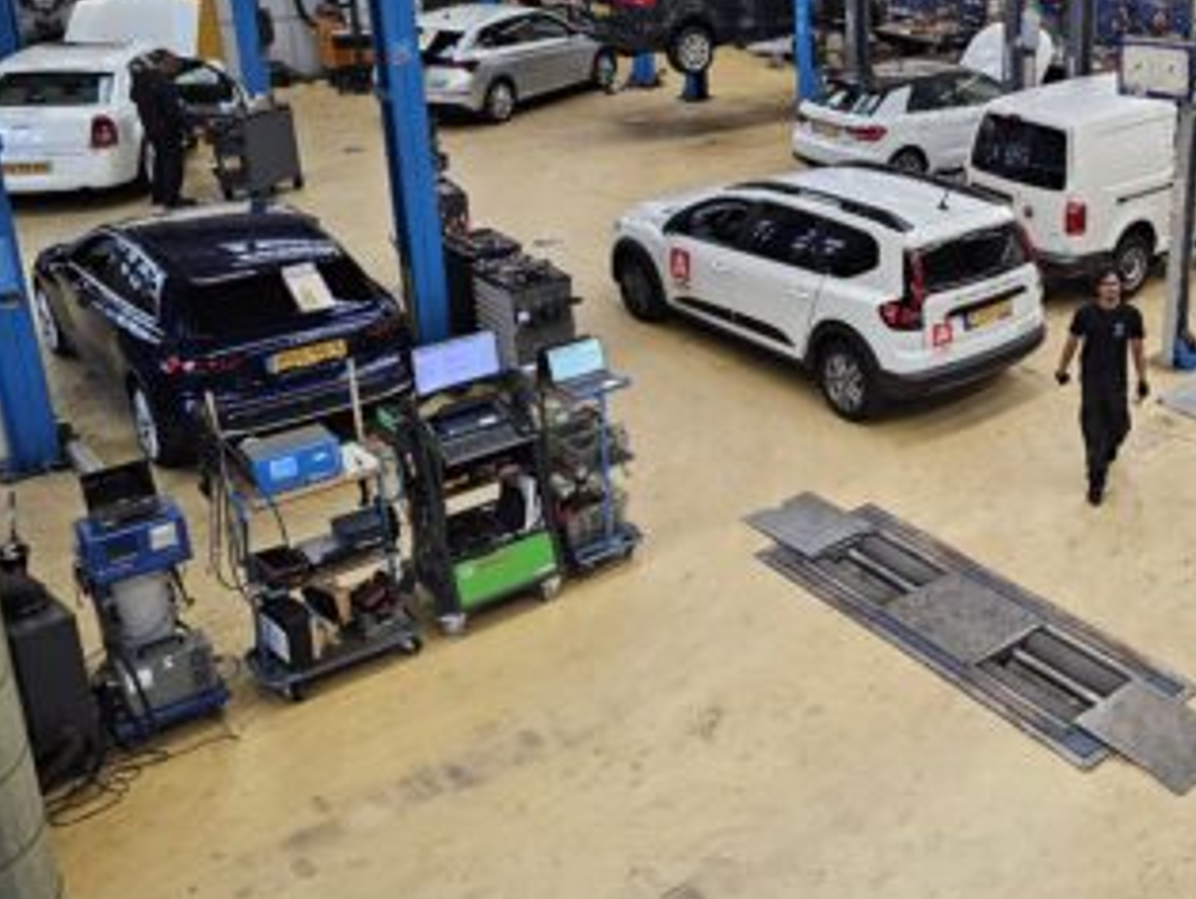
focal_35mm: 39
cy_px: 248
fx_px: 1348
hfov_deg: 44.8
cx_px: 1000
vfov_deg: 36.2
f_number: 1.7
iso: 160
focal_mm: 6.3
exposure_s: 1/100
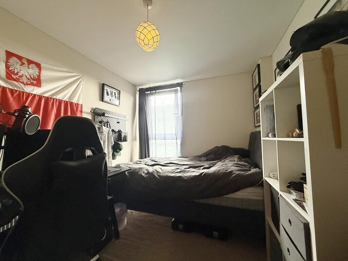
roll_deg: +0.6
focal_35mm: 14
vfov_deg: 85.7
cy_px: 130
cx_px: 174
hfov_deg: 102.1
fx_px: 141
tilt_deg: +3.2
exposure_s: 1/100
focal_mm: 2.22
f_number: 2.2
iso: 320
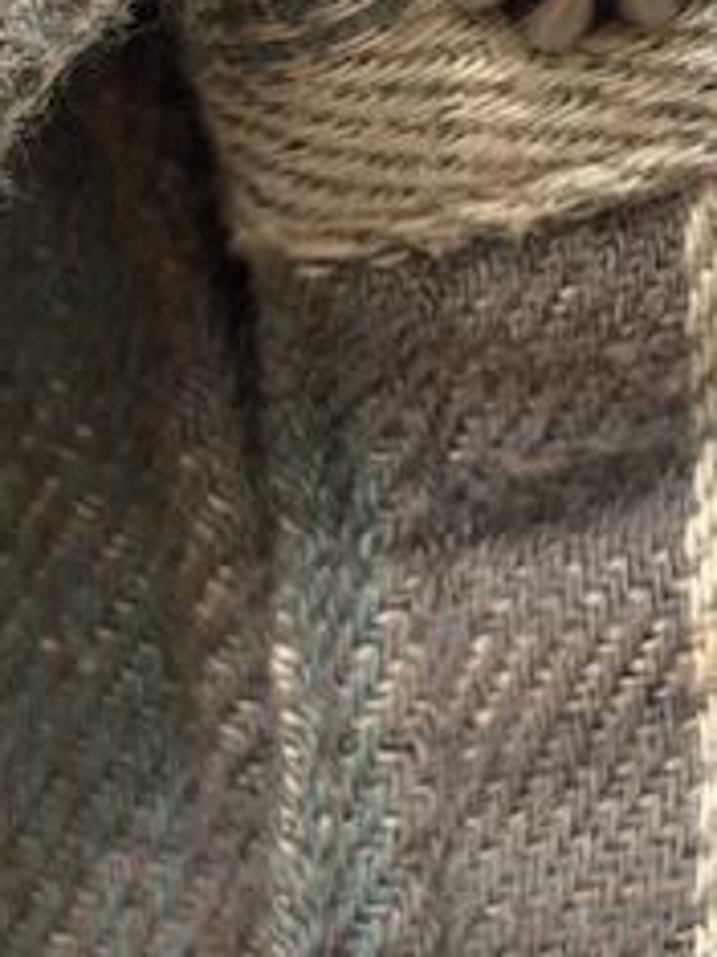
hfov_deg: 6.8
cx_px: 566
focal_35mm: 218
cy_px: -226
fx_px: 6026
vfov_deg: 9.0
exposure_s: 1/30
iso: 640
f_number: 1.78
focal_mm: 6.76
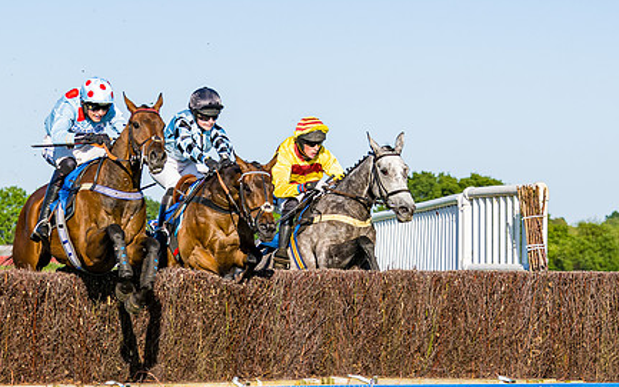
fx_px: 2970
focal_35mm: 176
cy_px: 398
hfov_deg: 11.9
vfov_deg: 7.4
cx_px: 291
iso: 200
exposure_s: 1/2000
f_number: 4
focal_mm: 70
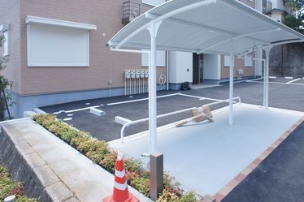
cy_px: 71
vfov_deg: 40.7
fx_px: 270
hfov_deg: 58.5
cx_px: 172
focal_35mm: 32
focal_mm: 16
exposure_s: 1/160
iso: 200
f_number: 6.3
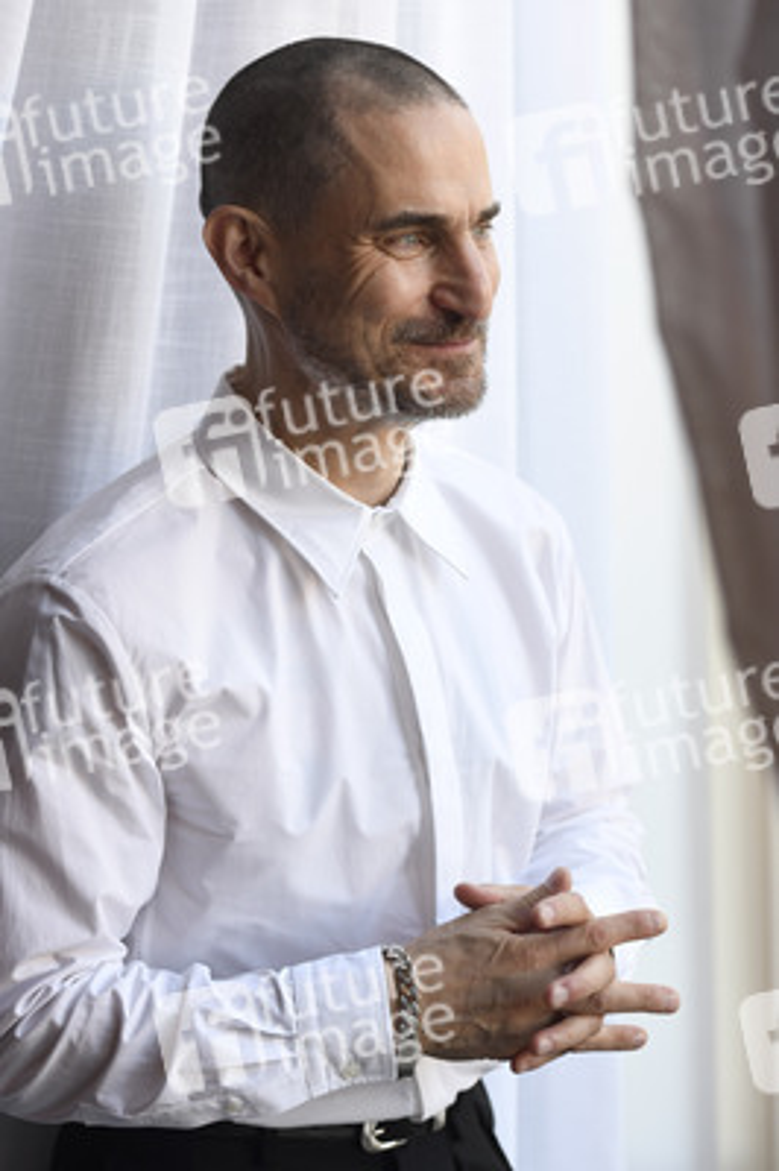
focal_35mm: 86
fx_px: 2796
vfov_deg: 23.7
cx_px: 390
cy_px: 586
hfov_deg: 15.9
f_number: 5
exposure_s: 1/200
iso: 800
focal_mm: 86
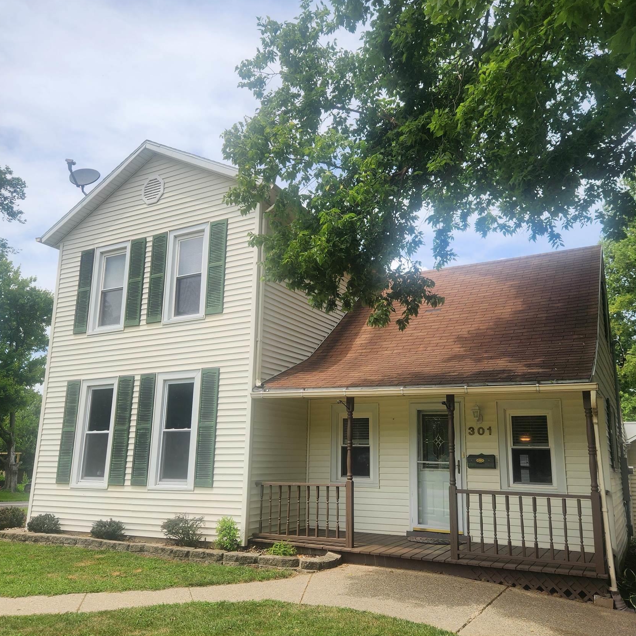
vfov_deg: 57.2
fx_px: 582
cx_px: 317
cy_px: 341
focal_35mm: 28
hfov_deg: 57.3
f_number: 1.8
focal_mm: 5.4
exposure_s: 1/1311
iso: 20
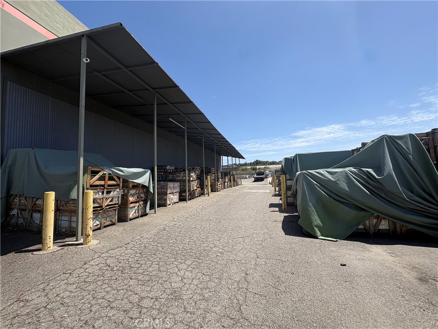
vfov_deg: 85.7
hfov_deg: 102.1
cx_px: 219
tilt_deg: +5.1
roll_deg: +2.2
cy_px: 164
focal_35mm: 14
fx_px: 177
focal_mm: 2.22
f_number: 2.2
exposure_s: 1/1789
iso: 50
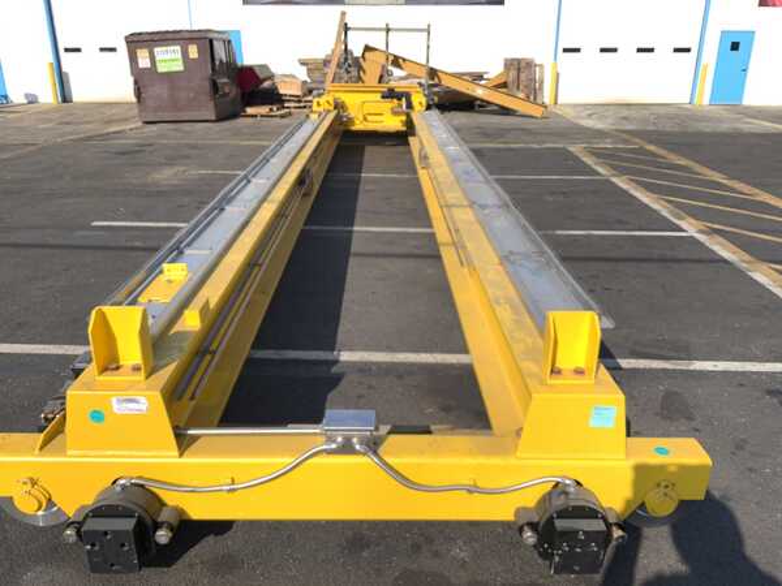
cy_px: 293
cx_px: 391
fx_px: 655
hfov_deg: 61.7
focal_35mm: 29
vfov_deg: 48.2
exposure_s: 1/400
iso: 16
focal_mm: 3
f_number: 1.8
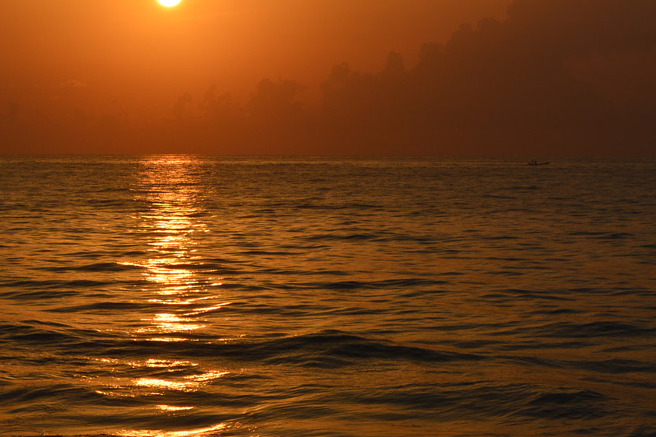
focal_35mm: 148
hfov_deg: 13.8
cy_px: 165
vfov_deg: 9.3
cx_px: 185
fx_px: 2697
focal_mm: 52
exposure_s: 1/400
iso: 100
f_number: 14
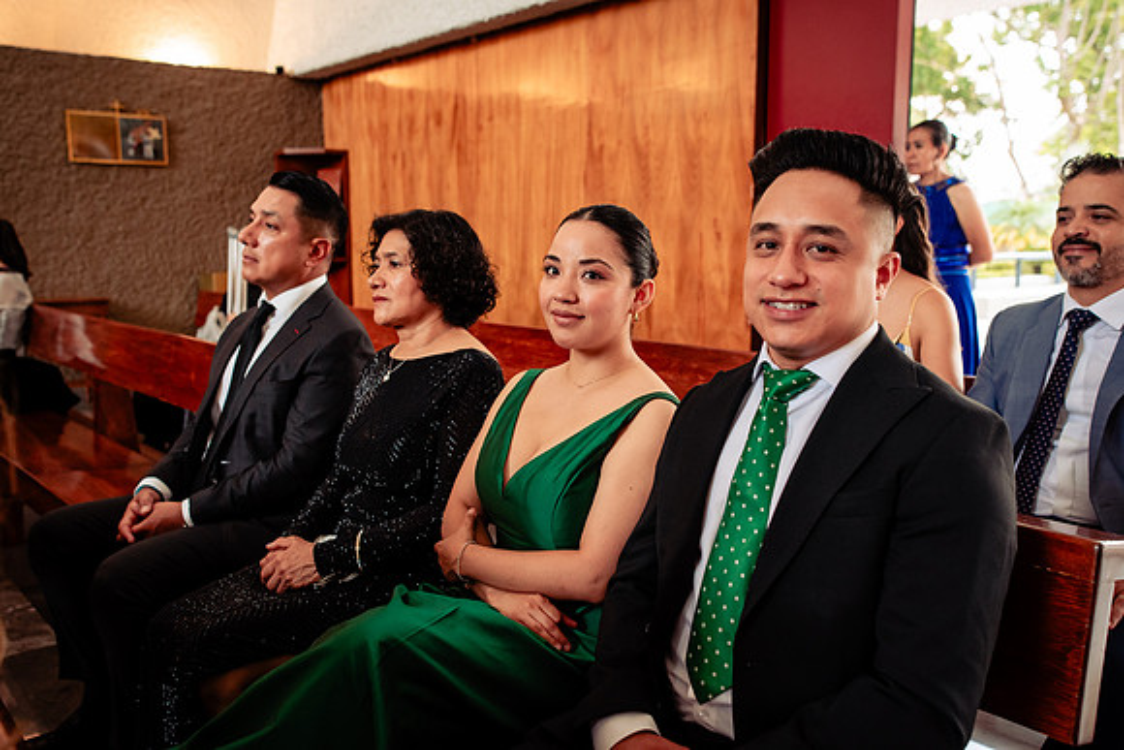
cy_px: 375
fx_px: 1093
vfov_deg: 37.9
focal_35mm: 35
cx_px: 562
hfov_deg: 54.4
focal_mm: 35
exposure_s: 1/125
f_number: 4.5
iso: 1600
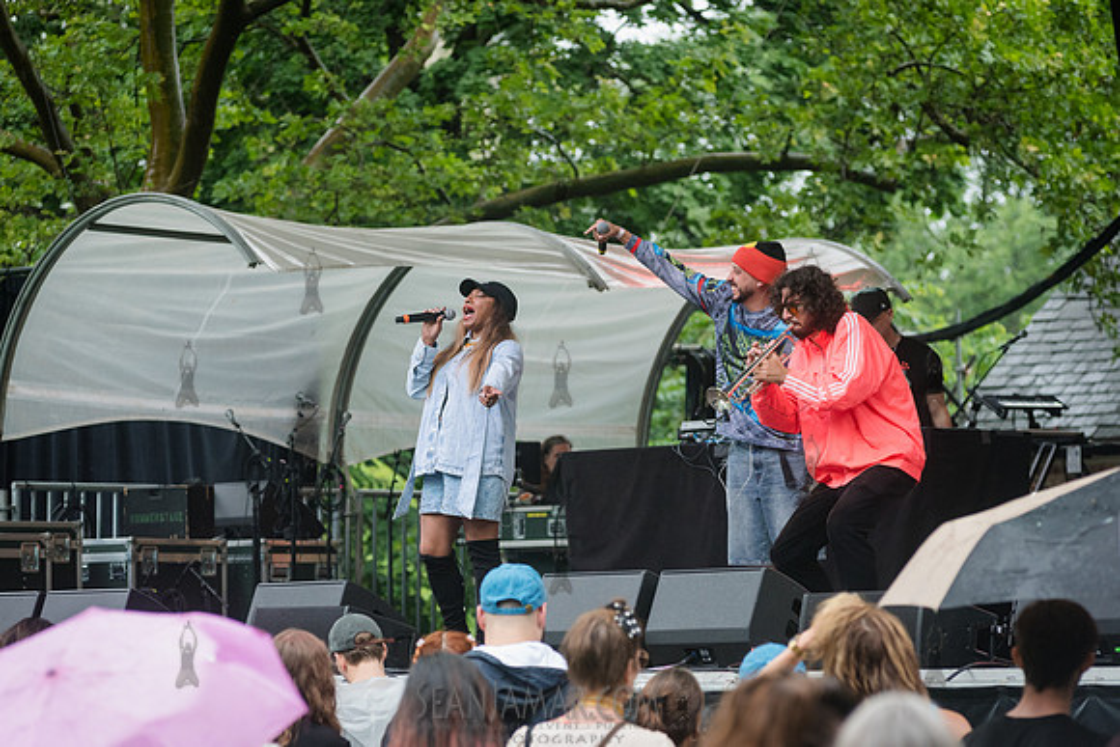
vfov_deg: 8.8
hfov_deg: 13.2
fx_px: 4842
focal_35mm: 156
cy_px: 374
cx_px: 560
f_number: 4.5
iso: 2000
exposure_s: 1/1250
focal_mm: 155
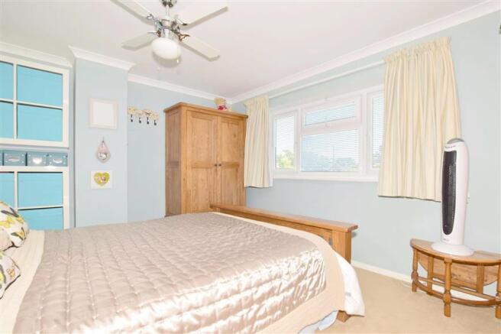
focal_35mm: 15
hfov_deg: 100.4
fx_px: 209
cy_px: 167
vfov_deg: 77.3
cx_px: 250
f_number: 9
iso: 400
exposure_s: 1/200
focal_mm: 10
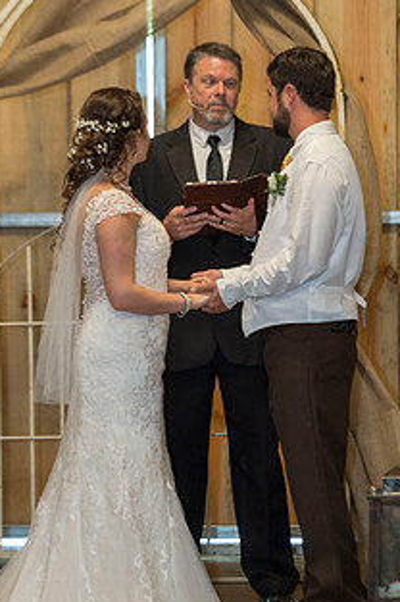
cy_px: 292
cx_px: 186
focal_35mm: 201
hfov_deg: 6.8
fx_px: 3357
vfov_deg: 10.2
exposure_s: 1/160
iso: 1600
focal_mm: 140
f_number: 2.8
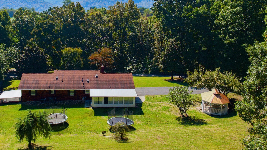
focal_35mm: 39
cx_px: 82
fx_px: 276
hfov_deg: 50.4
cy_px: 44
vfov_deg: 30.1
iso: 290
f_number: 2.8
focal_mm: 12.3
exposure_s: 1/4000
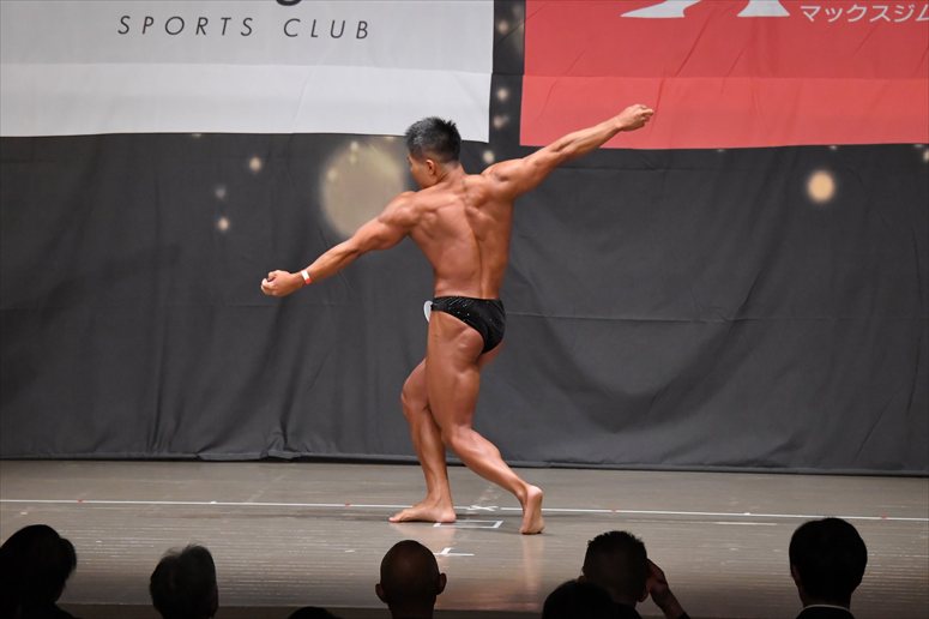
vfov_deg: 7.3
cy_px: 310
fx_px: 4823
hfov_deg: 11.0
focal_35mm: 187
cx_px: 464
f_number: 5.6
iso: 6400
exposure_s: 1/400
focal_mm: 125
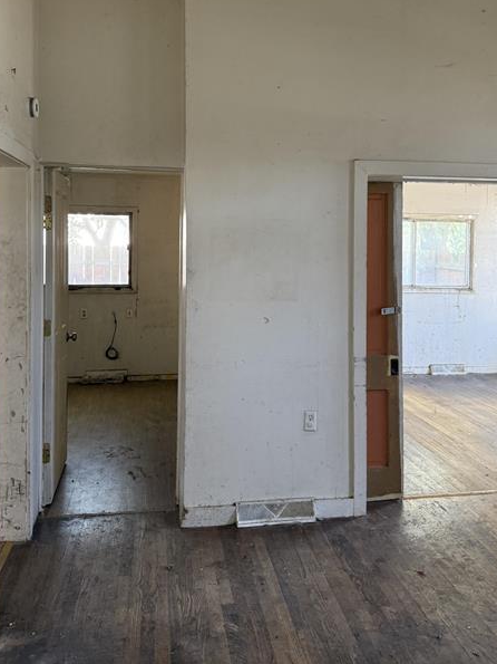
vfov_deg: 57.7
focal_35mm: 31
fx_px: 594
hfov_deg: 45.4
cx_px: 256
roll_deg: -0.7
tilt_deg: +0.0
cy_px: 254
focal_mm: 6.76
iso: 200
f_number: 1.78
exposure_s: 1/82
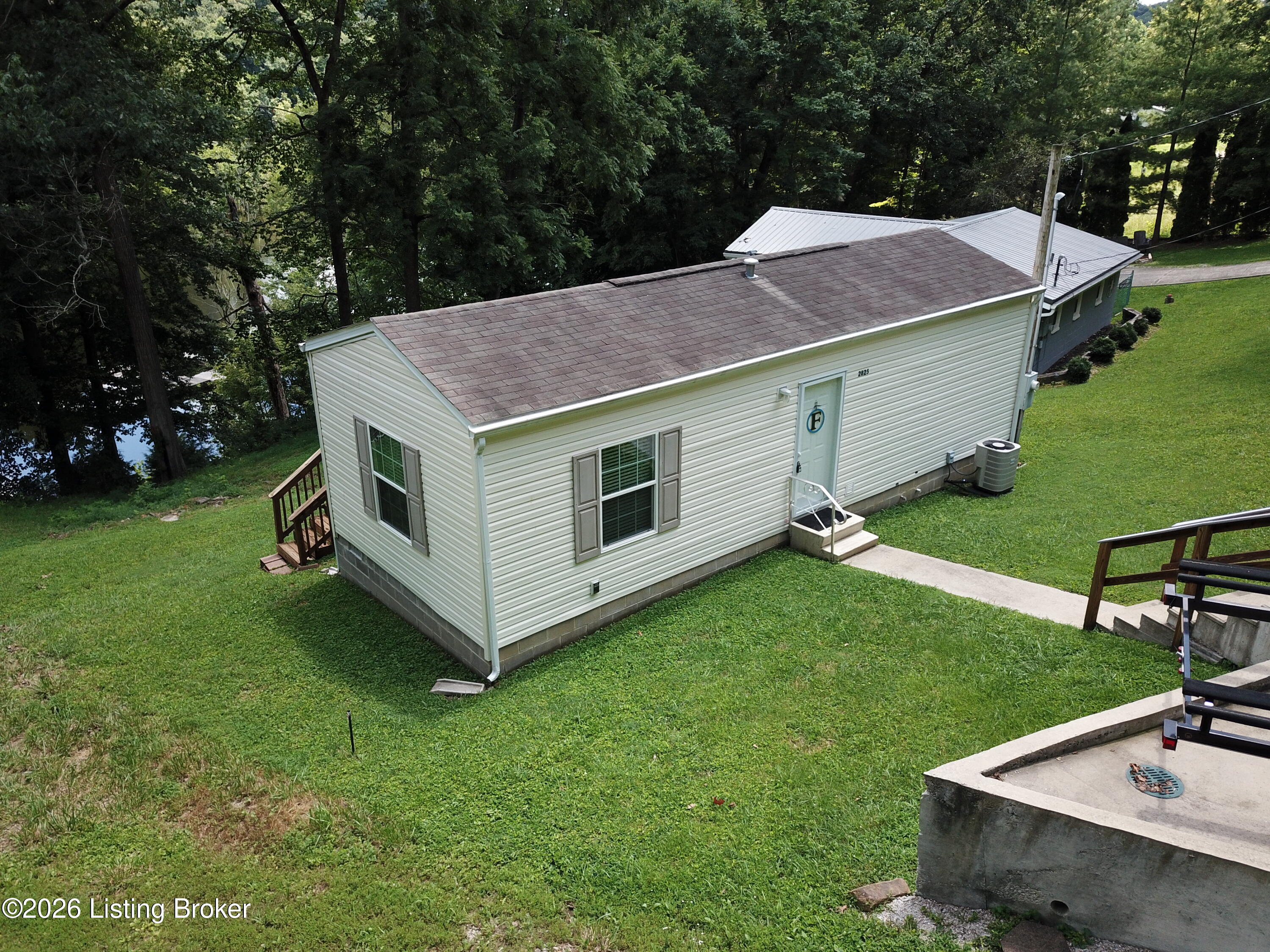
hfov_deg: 67.3
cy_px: 476
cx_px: 635
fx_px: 954
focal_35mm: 26
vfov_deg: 53.1
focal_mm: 4.73
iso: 100
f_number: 2.2
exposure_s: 1/359
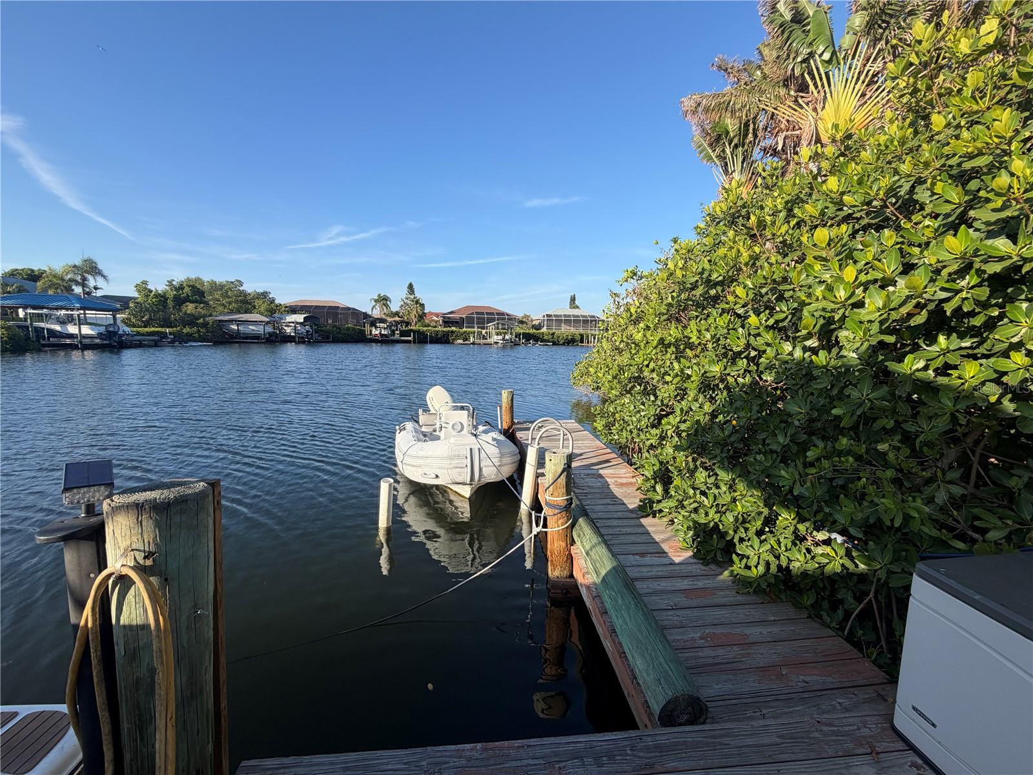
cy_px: 388
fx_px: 418
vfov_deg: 85.7
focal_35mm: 14
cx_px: 516
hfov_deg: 102.1
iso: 40
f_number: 2.2
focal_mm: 2.22
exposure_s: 1/751
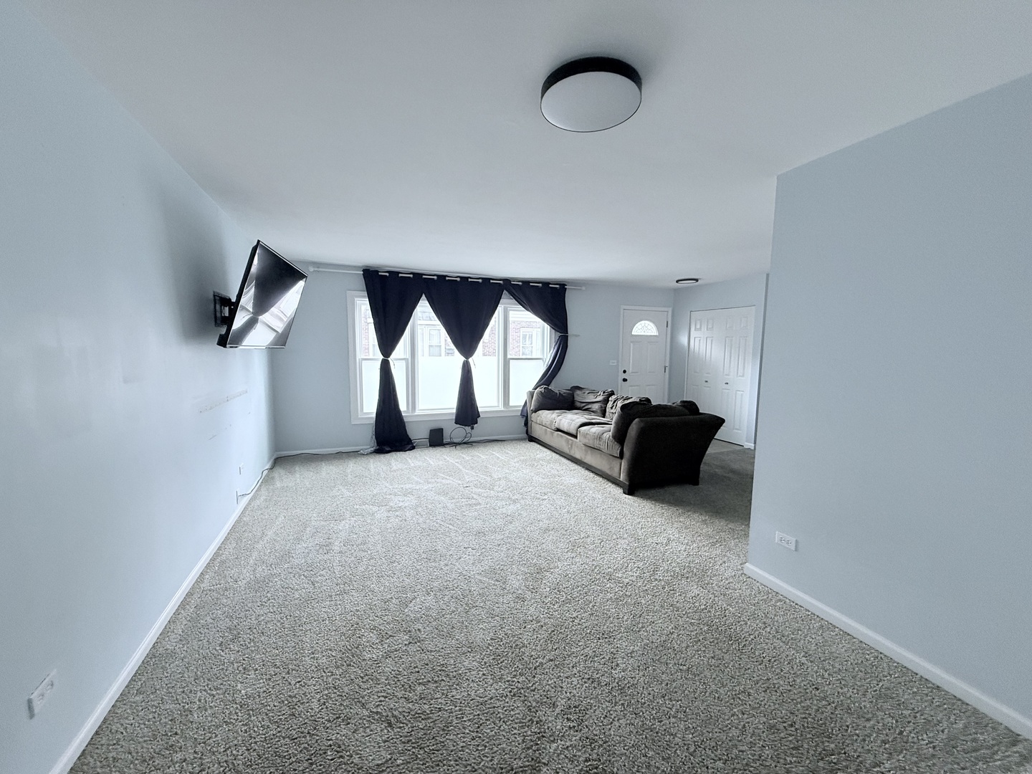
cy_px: 387
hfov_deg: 102.1
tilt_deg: -4.3
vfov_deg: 85.7
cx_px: 516
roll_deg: -1.0
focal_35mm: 14
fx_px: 417
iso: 200
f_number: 2.2
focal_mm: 2.22
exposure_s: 1/99
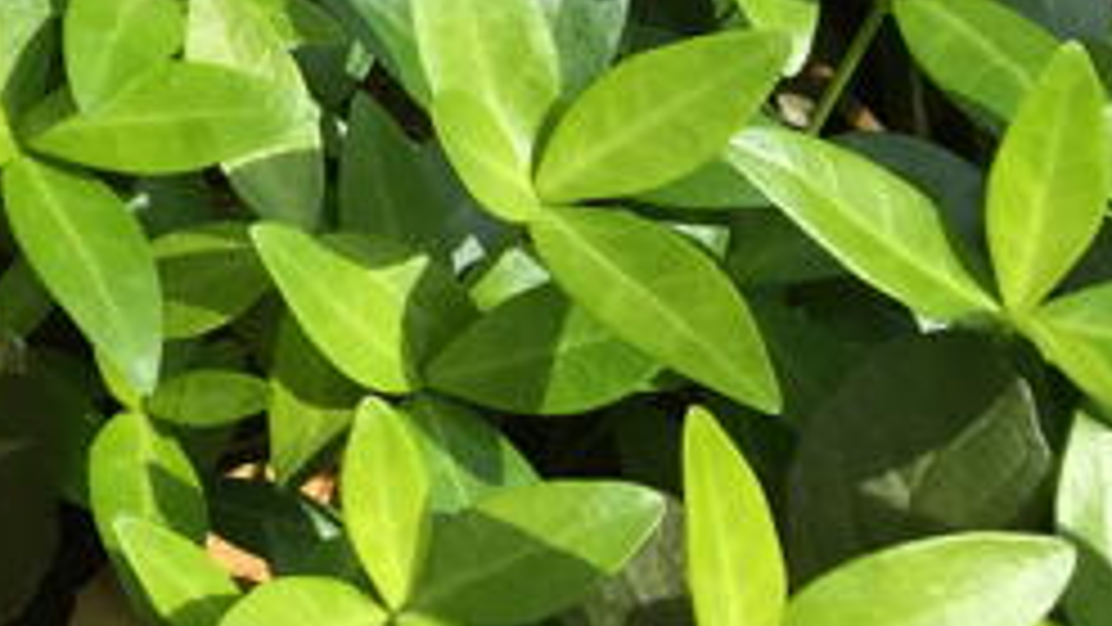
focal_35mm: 128
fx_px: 3775
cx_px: -1126
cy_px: -779
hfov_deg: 14.1
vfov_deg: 8.8
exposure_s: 1/1364
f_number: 2.2
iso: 32
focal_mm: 4.15
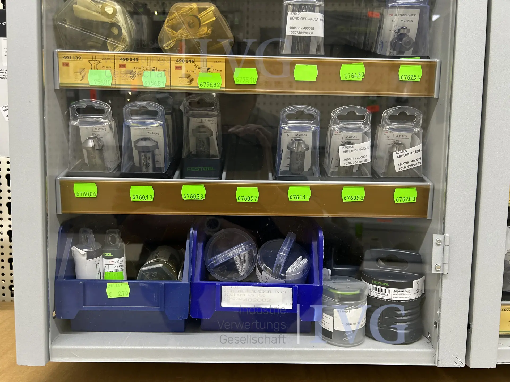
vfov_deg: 53.1
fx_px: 383
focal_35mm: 26
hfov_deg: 67.3
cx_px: 255
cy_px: 191
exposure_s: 1/50
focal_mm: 5.7
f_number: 1.5
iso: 200
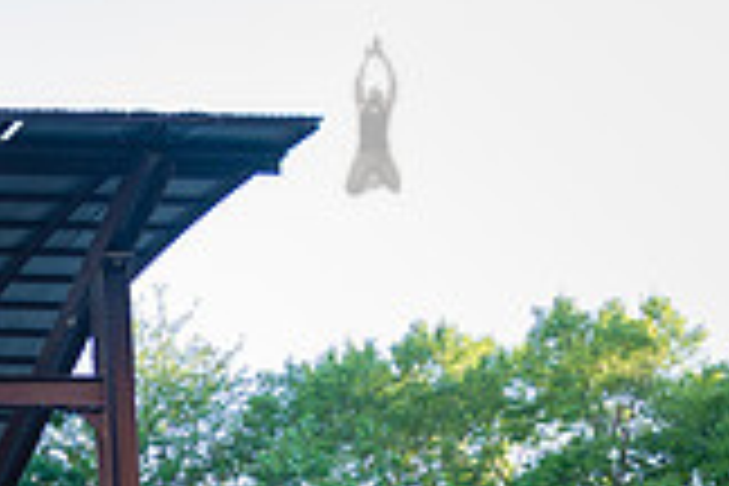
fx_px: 1741
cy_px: 767
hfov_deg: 19.2
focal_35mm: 86
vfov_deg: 14.6
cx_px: -500
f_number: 3.5
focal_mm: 24
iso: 500
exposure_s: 1/500
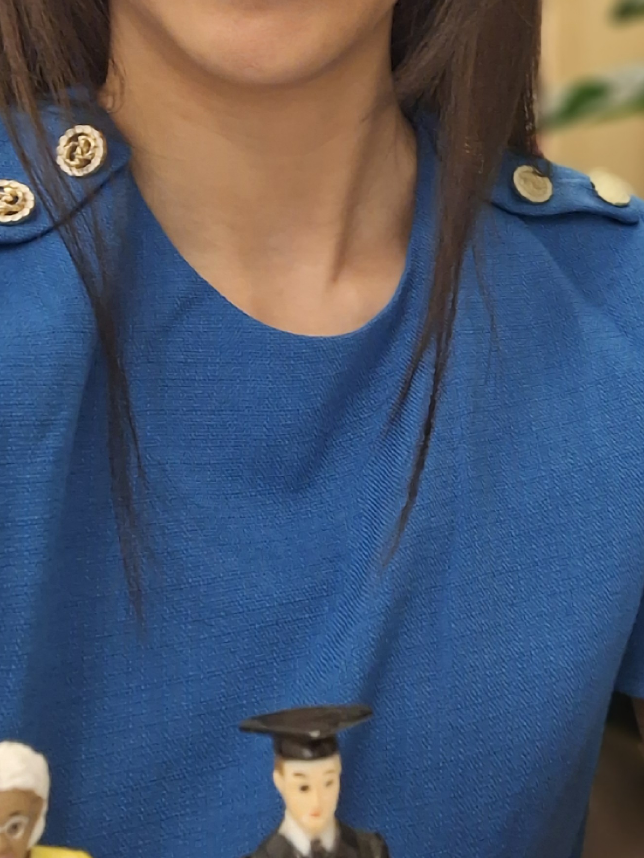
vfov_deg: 33.3
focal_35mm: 57
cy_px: 243
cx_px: 423
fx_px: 1414
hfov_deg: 25.5
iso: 1000
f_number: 2.2
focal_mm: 3.72
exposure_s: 1/24
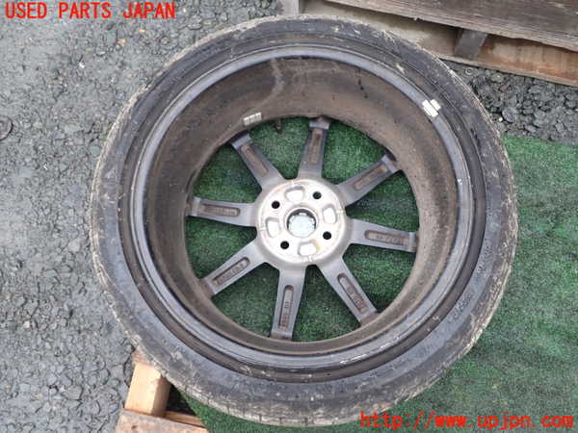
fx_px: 501
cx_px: 289
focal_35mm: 30
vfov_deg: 46.8
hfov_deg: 60.0
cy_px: 216
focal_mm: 5.4
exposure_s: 1/60
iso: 160
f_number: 2.3
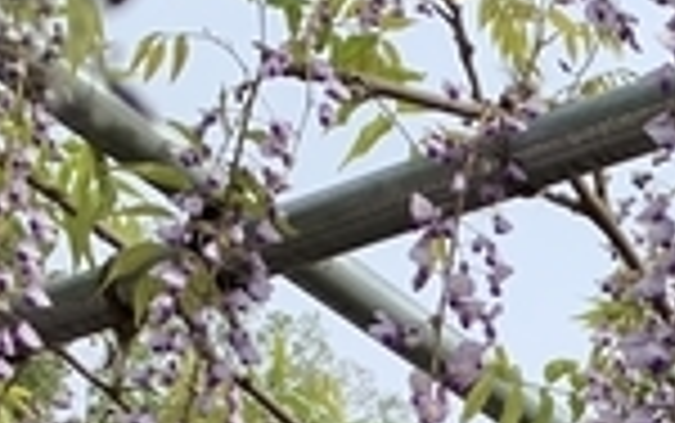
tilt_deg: +17.1
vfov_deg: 10.7
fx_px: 2025
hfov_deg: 16.5
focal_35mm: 110
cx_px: 1120
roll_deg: -1.4
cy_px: 914
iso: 25
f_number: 1.8
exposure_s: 1/829
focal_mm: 4.25
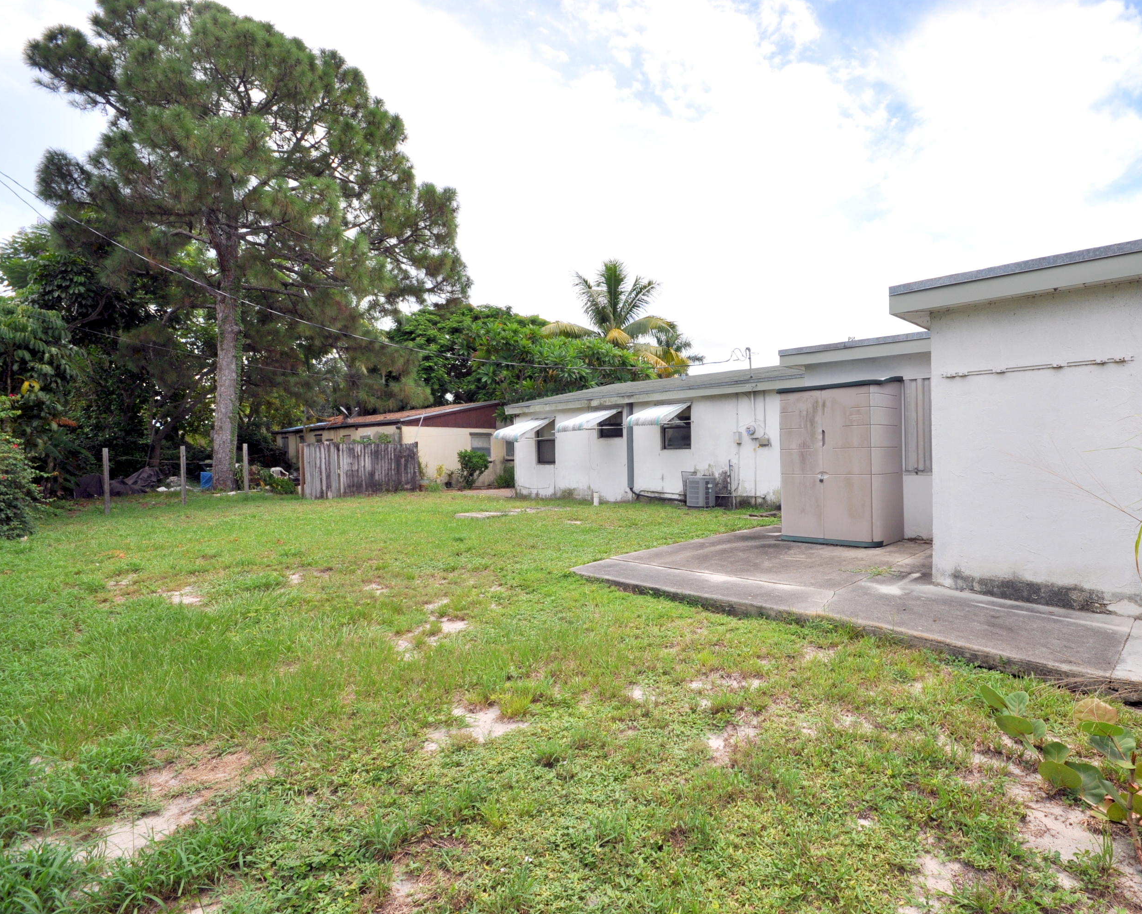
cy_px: 456
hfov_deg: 88.5
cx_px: 688
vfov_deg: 77.0
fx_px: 575
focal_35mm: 17
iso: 200
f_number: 9
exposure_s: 1/320
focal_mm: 10
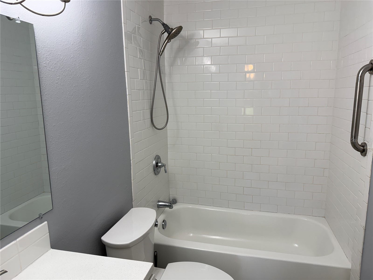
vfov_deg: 56.8
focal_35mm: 24
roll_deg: +1.1
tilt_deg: -10.1
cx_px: 186
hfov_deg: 71.6
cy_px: 140
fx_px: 259
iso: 64
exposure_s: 1/120
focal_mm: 6.76
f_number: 1.78
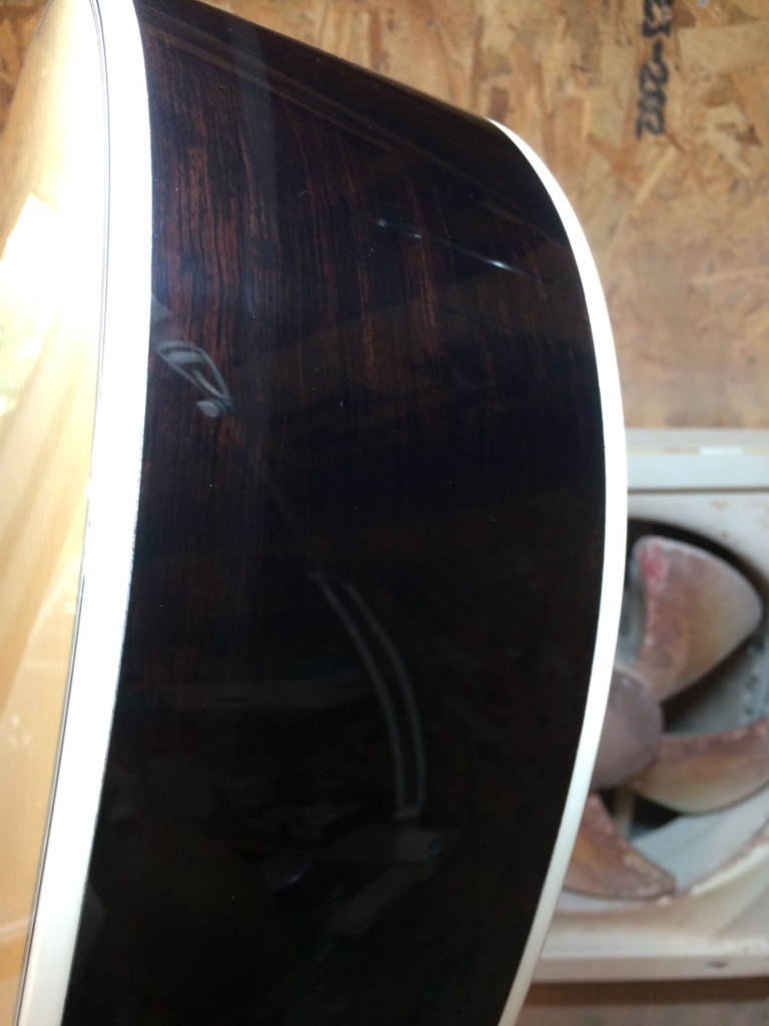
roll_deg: +1.0
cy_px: 513
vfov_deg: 61.7
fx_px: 859
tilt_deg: -19.8
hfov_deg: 48.2
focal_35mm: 29
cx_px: 384
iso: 160
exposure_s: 1/33
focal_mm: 4.15
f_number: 2.2
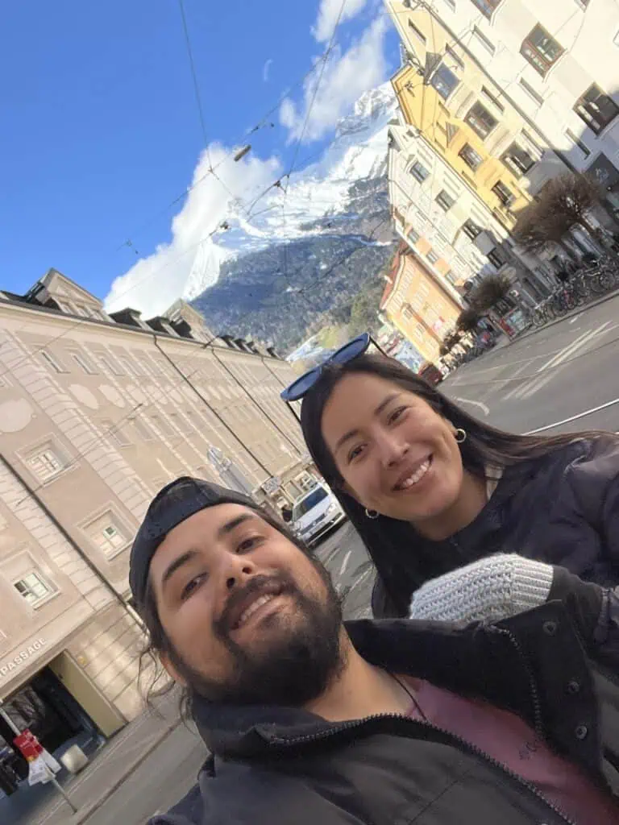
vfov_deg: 60.0
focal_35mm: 30
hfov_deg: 46.8
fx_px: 715
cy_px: 412
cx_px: 310
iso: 32
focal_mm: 2.7
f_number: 2.2
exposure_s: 1/1348
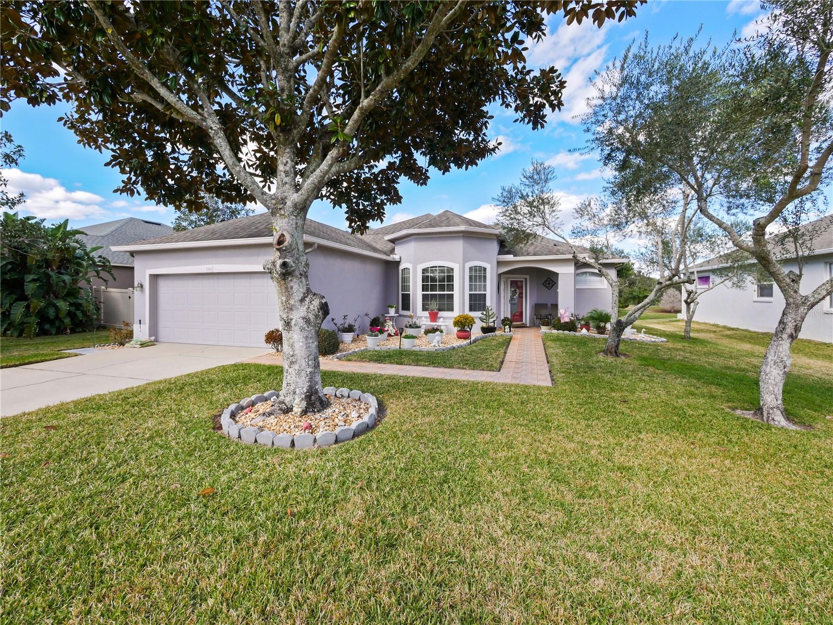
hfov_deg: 102.1
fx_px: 337
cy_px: 312
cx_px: 416
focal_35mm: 14
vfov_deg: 85.7
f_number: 6.3
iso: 200
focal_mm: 7
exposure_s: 1/320
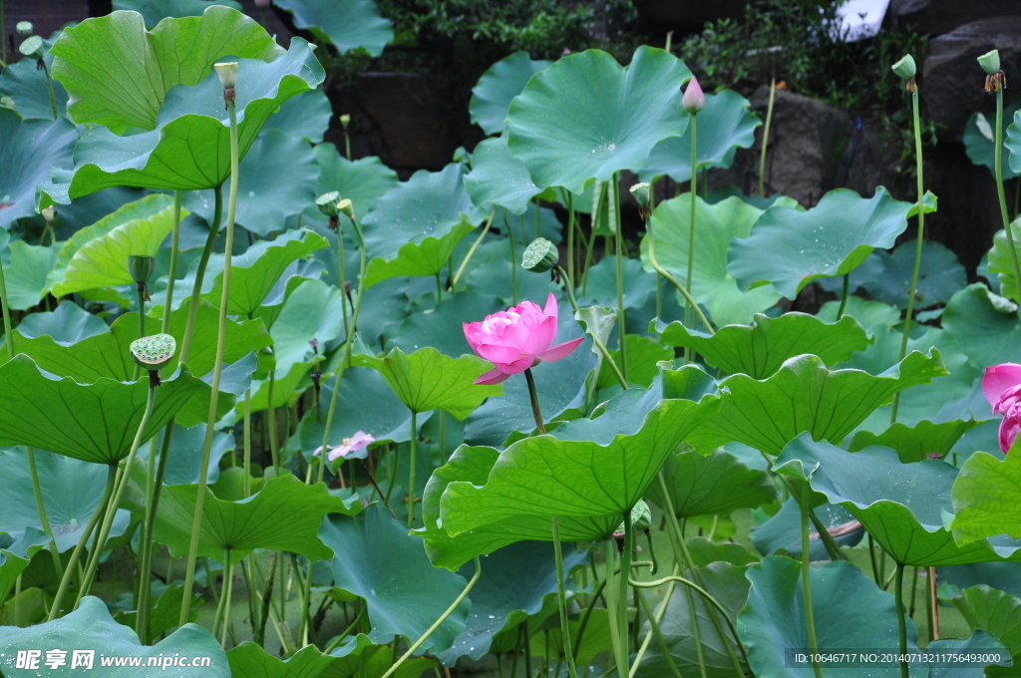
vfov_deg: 13.8
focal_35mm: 99
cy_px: 339
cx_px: 510
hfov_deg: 20.6
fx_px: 2804
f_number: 8
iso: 400
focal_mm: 66
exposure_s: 1/45
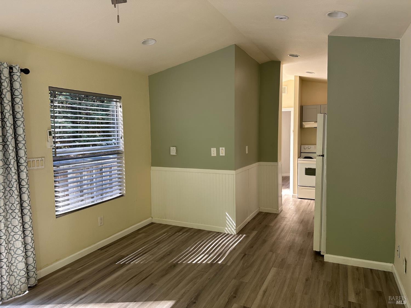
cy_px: 154
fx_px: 285
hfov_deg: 71.6
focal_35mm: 24
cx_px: 206
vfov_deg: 56.8
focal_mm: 6.86
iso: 160
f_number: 1.78
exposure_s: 1/121
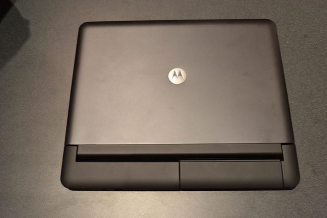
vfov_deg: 36.9
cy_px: 109
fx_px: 327
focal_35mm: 36
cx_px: 164
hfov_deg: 53.1
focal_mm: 24
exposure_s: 1/8
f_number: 11
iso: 1600
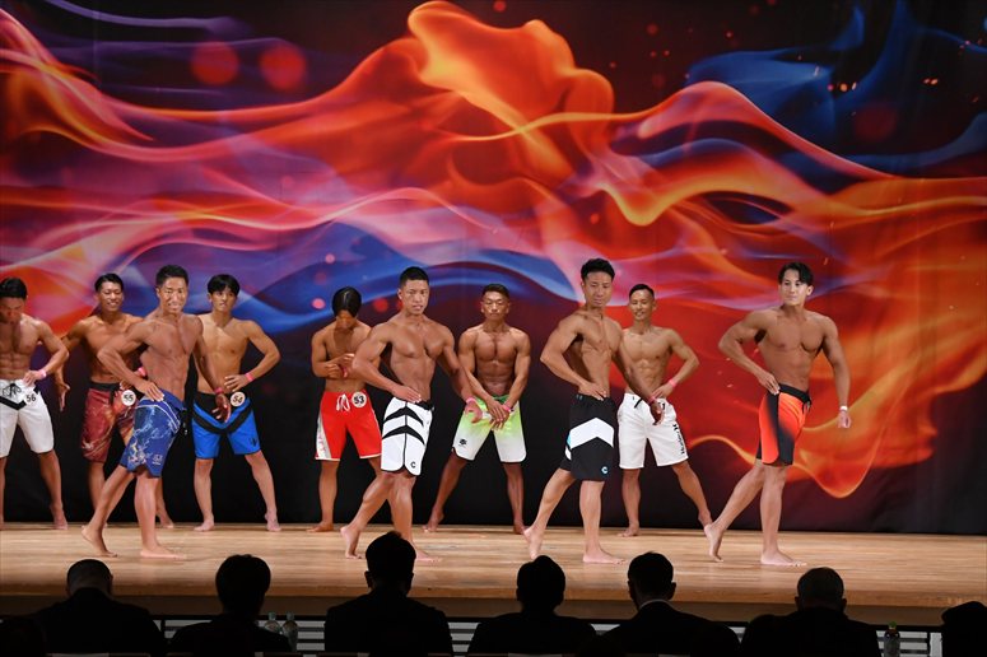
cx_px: 494
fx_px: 3699
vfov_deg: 10.2
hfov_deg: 15.2
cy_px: 328
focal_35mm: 135
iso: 3200
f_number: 5.6
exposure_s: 1/400
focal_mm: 90
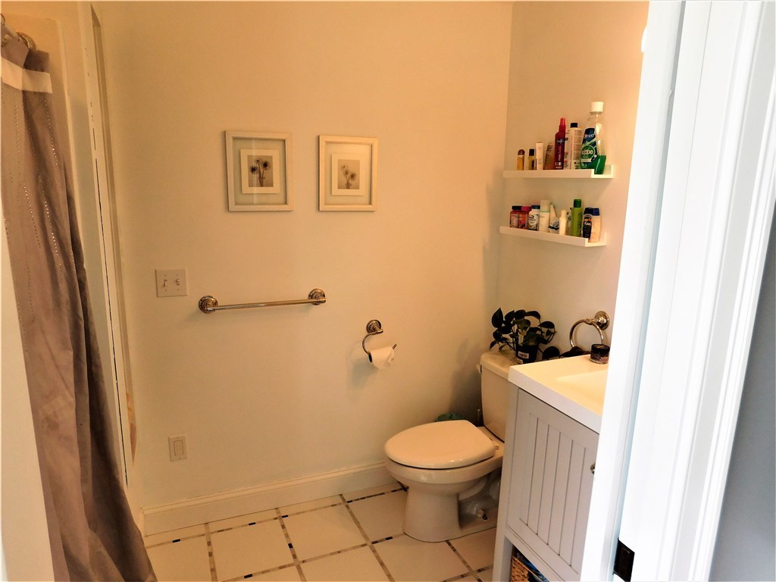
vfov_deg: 58.9
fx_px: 516
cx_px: 388
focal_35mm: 23
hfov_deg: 73.9
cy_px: 291
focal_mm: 4
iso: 125
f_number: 3
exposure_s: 1/60
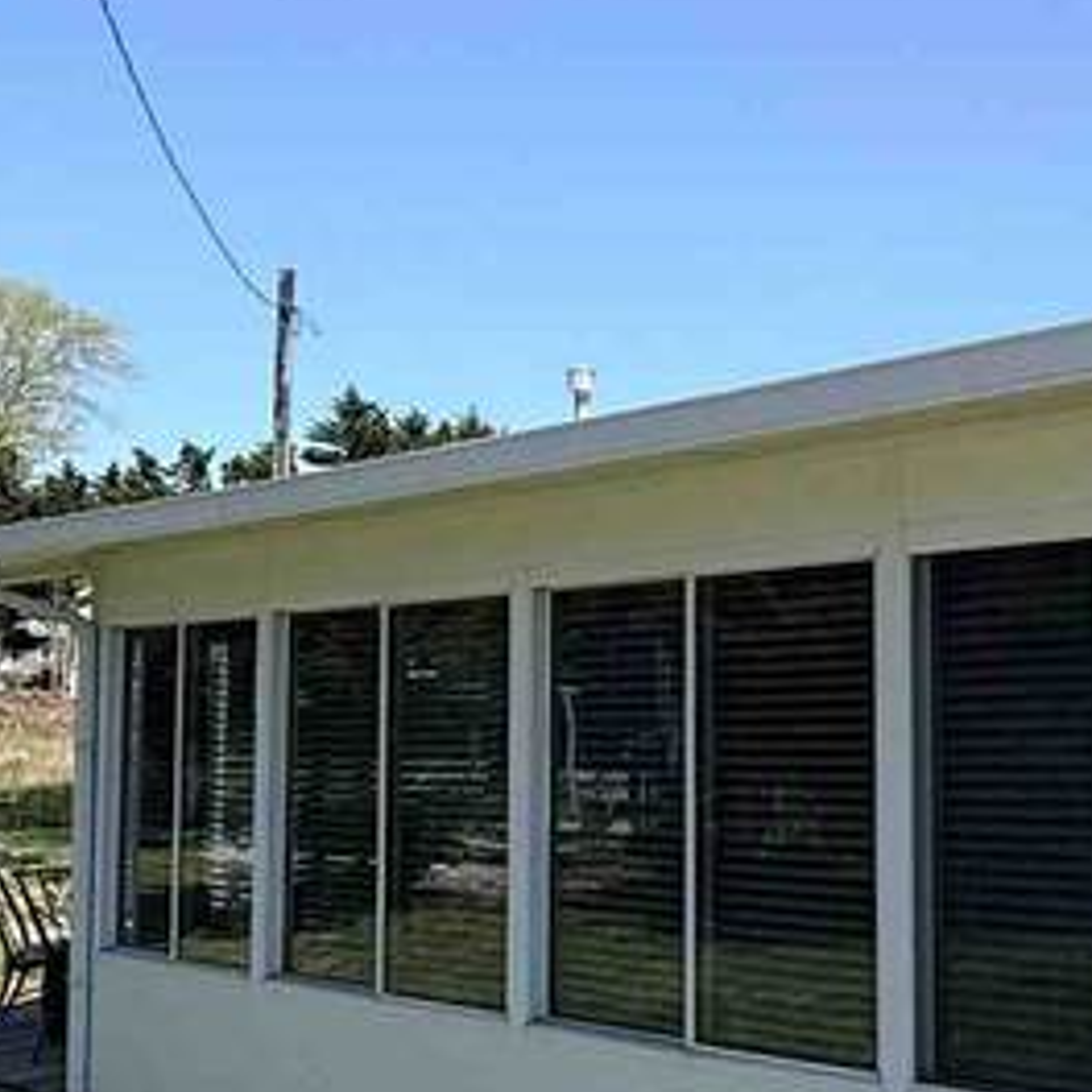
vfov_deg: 28.6
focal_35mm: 60
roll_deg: +2.7
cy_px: 496
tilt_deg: +2.4
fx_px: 2141
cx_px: 1357
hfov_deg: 25.3
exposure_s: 1/1534
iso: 50
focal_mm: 2.22
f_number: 2.2
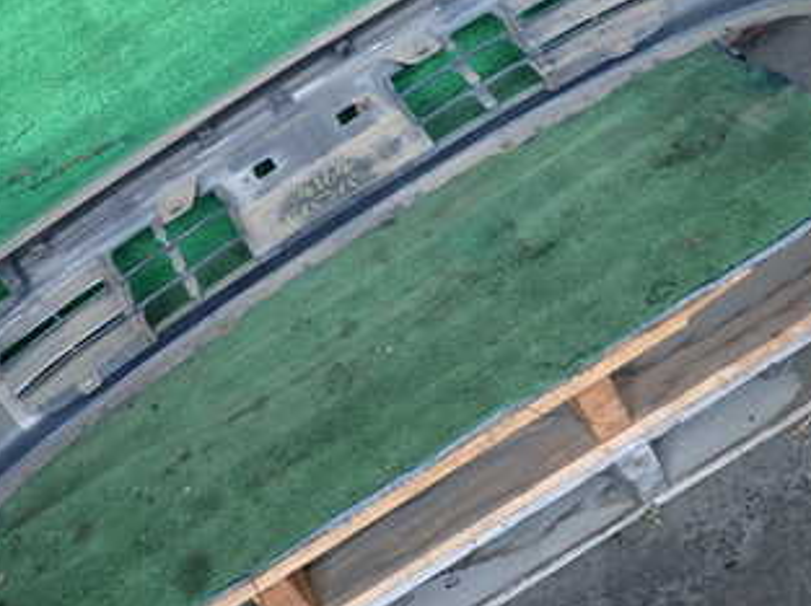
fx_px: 1123
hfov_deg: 39.6
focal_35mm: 48
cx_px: 342
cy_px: 241
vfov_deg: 30.1
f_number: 2
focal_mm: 4.5
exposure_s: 1/125
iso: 100
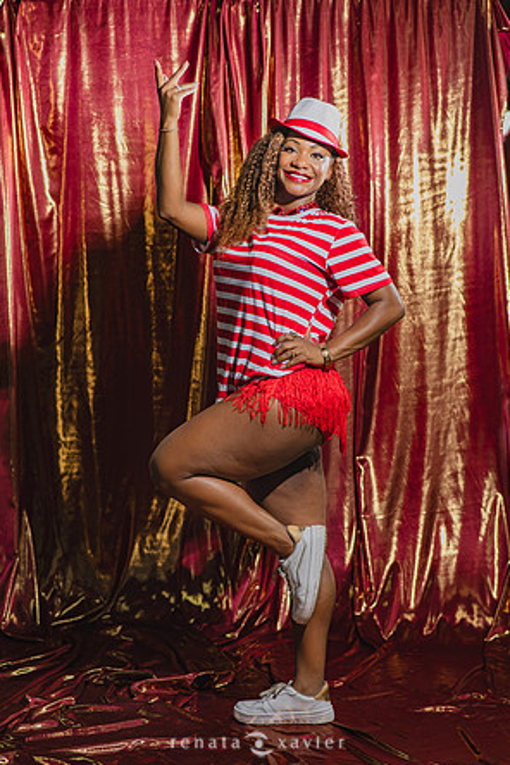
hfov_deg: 15.9
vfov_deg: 23.6
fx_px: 1827
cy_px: 386
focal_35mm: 86
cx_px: 254
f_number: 2.5
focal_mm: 85
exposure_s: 1/200
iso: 125
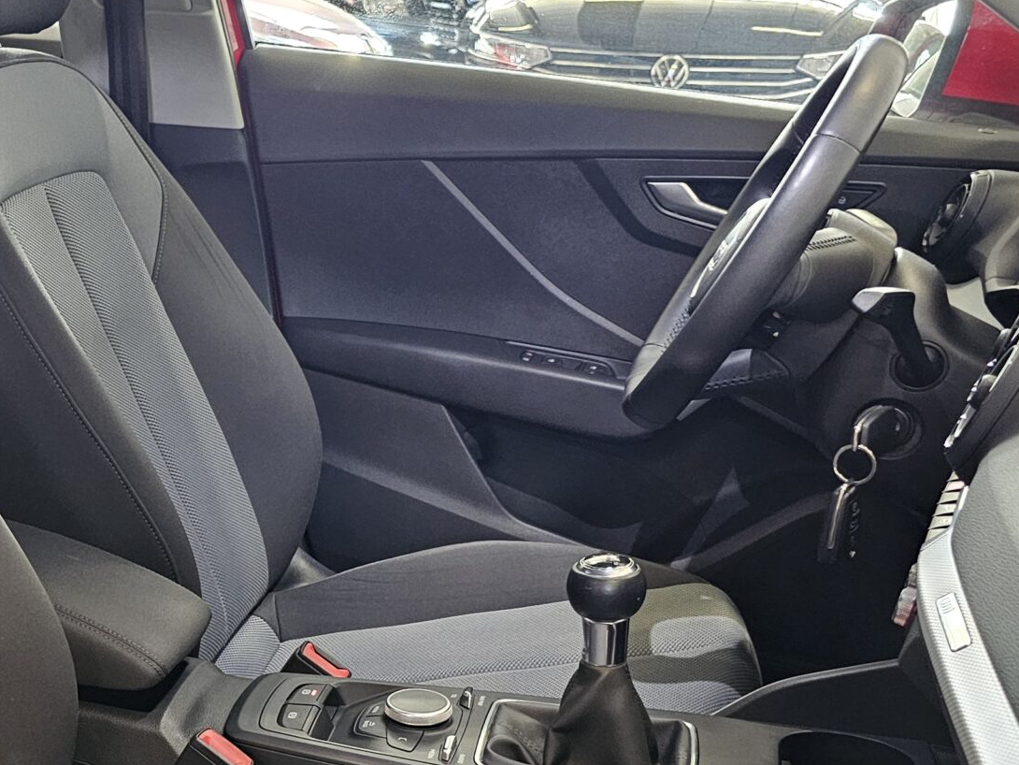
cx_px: 36
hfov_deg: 33.0
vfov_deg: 26.6
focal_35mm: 54
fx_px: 1590
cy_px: 602
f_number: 1.7
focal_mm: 6.3
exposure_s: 1/25
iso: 640
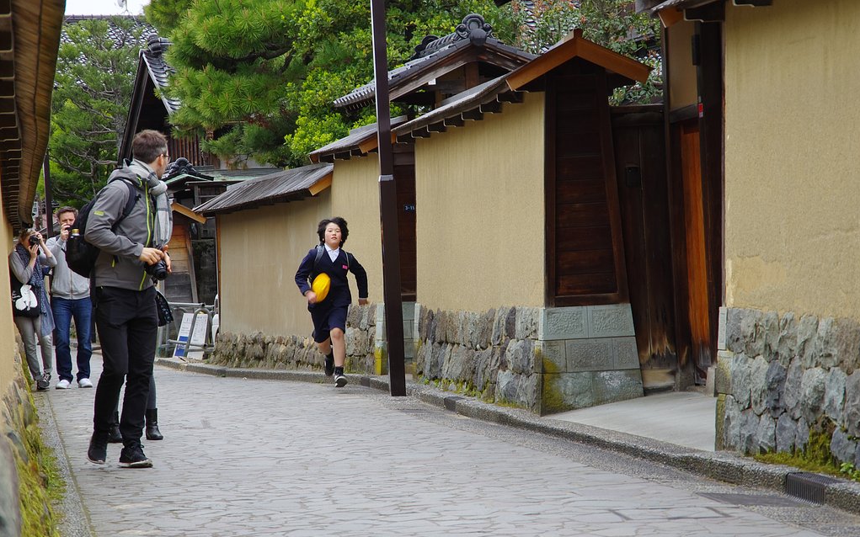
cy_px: 271
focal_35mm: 104
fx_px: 2437
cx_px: 430
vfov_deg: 12.6
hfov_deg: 20.0
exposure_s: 1/125
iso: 400
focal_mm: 68
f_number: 8
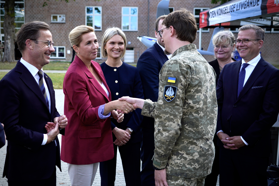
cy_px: 93
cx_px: 140
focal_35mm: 46
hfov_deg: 42.7
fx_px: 356
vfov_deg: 29.2
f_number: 4.5
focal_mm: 46
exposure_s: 1/640
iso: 160
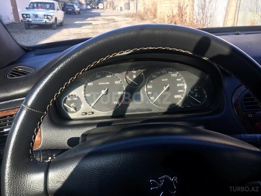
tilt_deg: -21.3
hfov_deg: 61.7
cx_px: 130
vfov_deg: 48.2
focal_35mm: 29
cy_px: 98
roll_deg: +2.0
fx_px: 219
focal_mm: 4.15
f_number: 2.2
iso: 25
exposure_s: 1/260
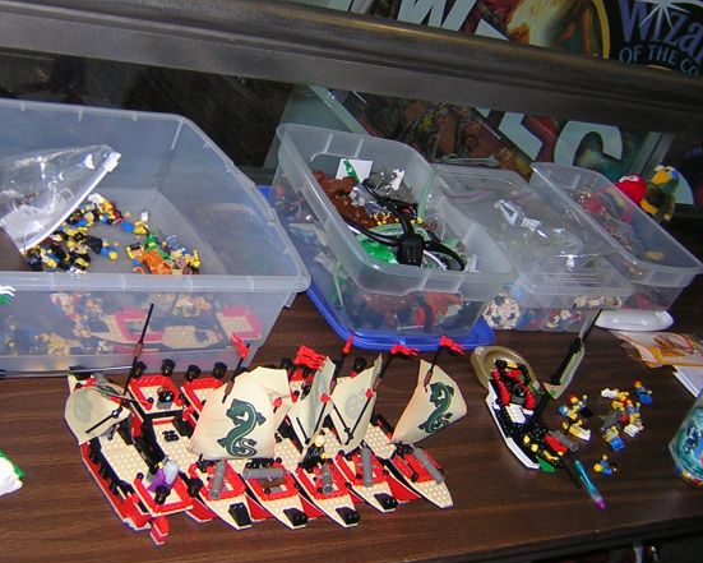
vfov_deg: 29.6
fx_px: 1061
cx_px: 305
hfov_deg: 36.6
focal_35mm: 51
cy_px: 208
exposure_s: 1/60.1
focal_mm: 4.7
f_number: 2.6
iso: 171
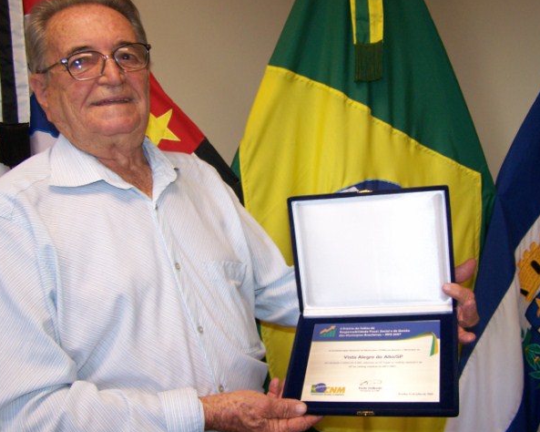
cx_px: 286
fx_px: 639
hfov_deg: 45.8
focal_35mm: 40
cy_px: 215
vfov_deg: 37.3
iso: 160
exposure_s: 1/80
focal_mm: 6.3
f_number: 2.8
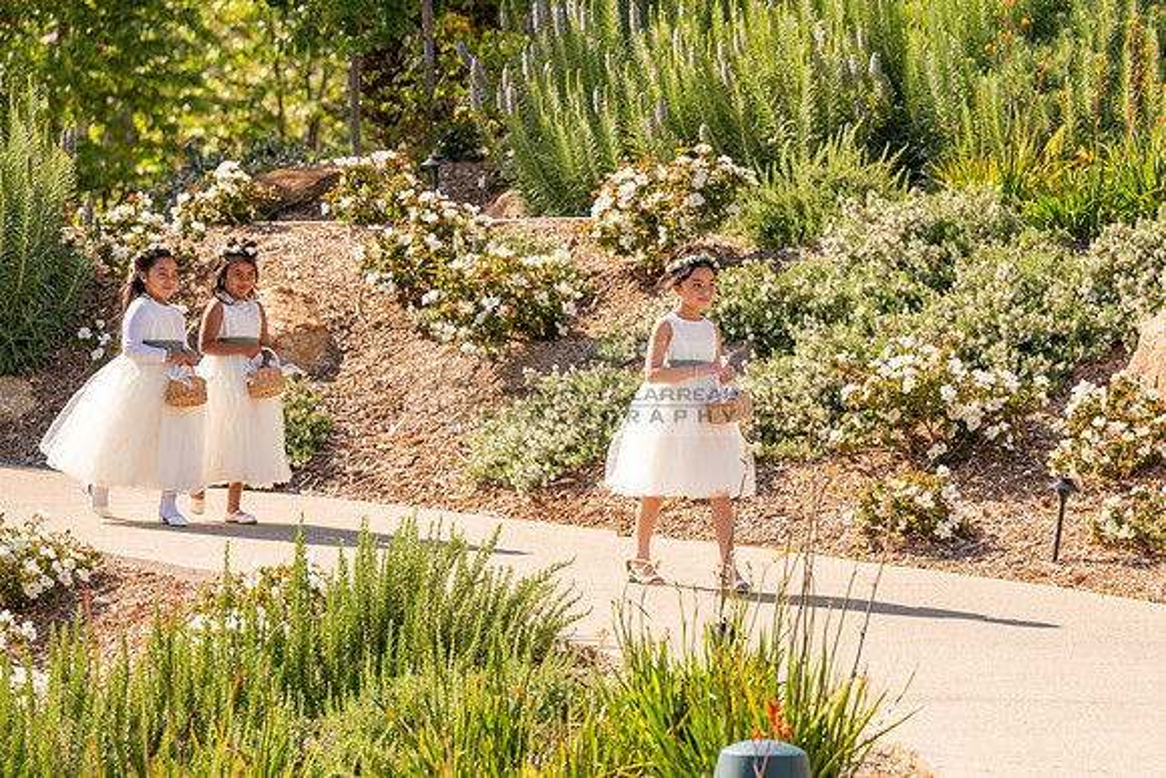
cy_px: 399
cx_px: 714
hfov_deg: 12.9
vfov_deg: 8.6
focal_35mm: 159
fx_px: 5160
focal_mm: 130
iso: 200
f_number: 4.5
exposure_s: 1/1600
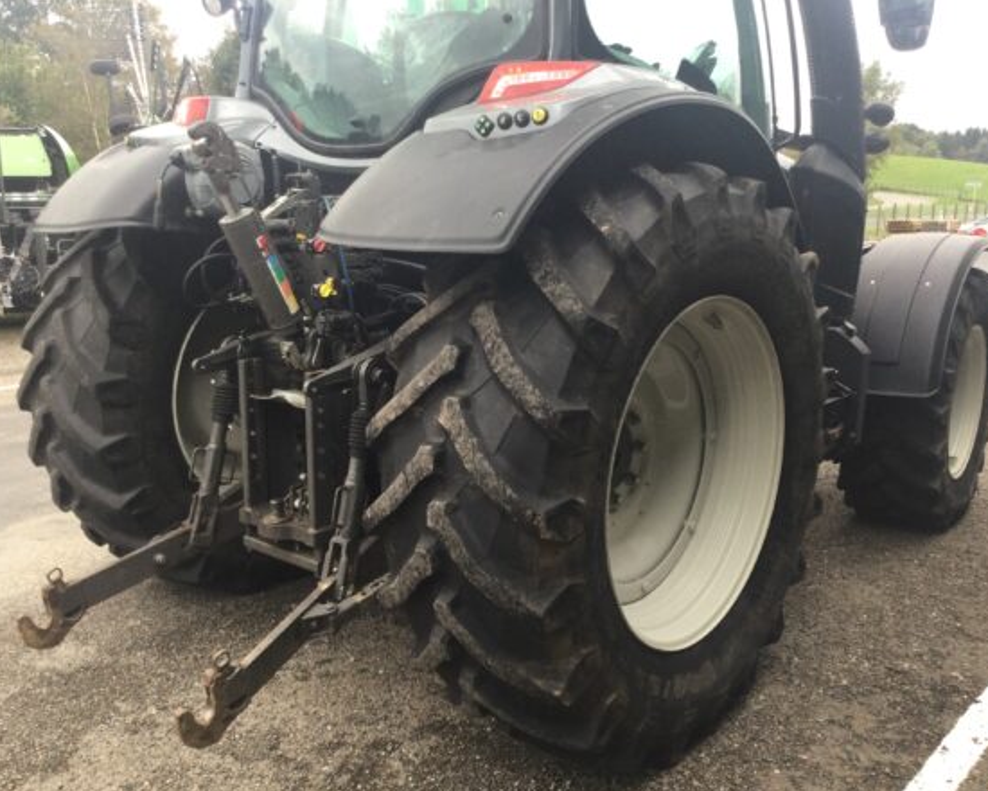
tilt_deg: -11.6
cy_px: 401
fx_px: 965
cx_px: 490
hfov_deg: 54.2
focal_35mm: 33
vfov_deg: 44.5
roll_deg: -1.7
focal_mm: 3.3
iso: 25
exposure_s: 1/33
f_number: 2.4
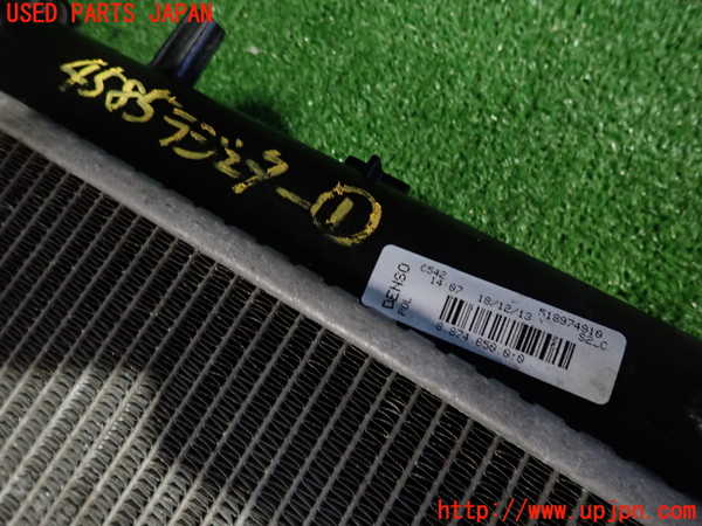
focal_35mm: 25
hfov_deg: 69.4
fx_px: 507
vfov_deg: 54.9
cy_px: 263
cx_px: 351
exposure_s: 1/30
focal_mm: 4.5
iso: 400
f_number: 2
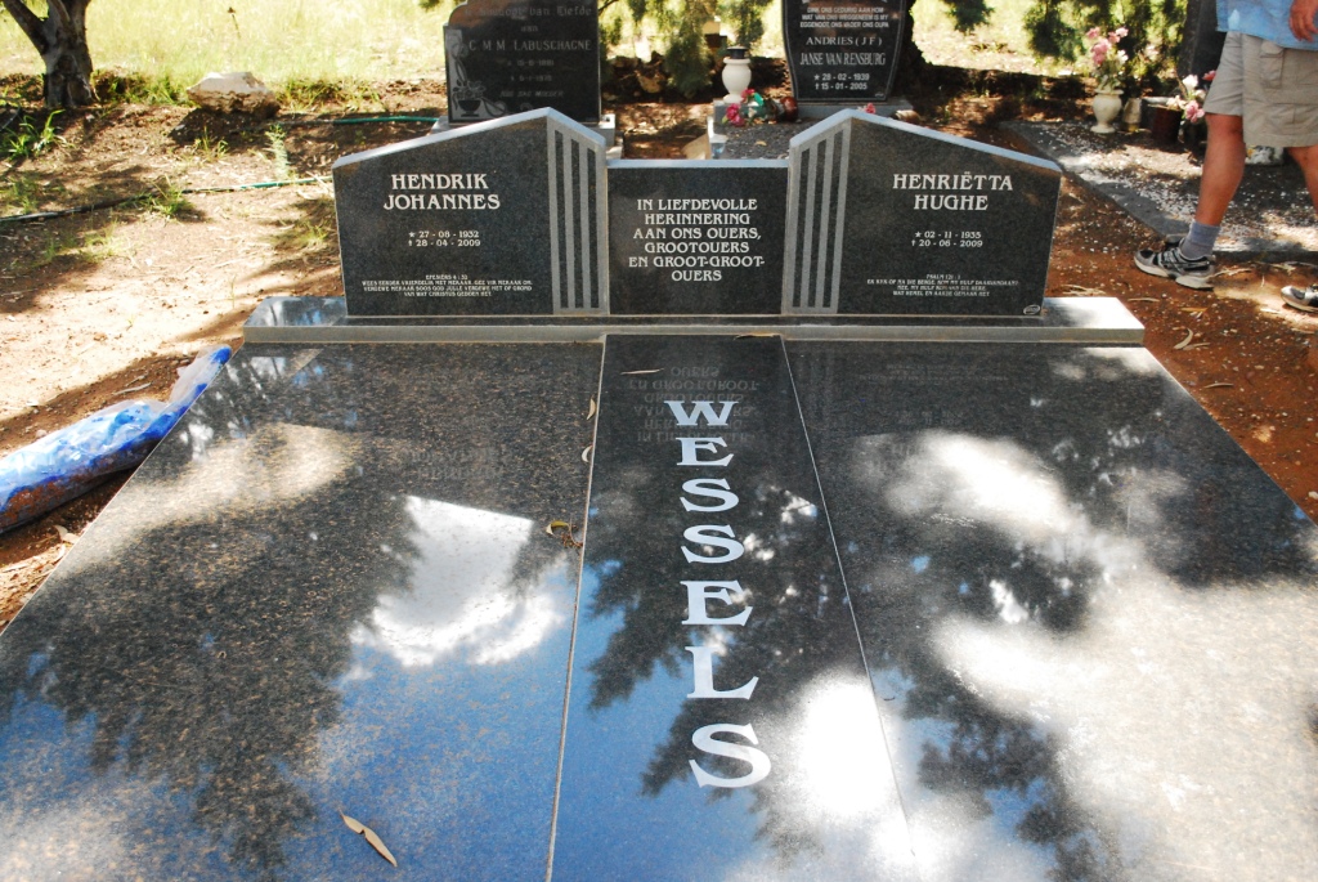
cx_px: 659
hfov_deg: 57.2
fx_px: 1209
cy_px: 441
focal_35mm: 33
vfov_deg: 40.1
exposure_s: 1/2500
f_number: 4
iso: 1600
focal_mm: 22
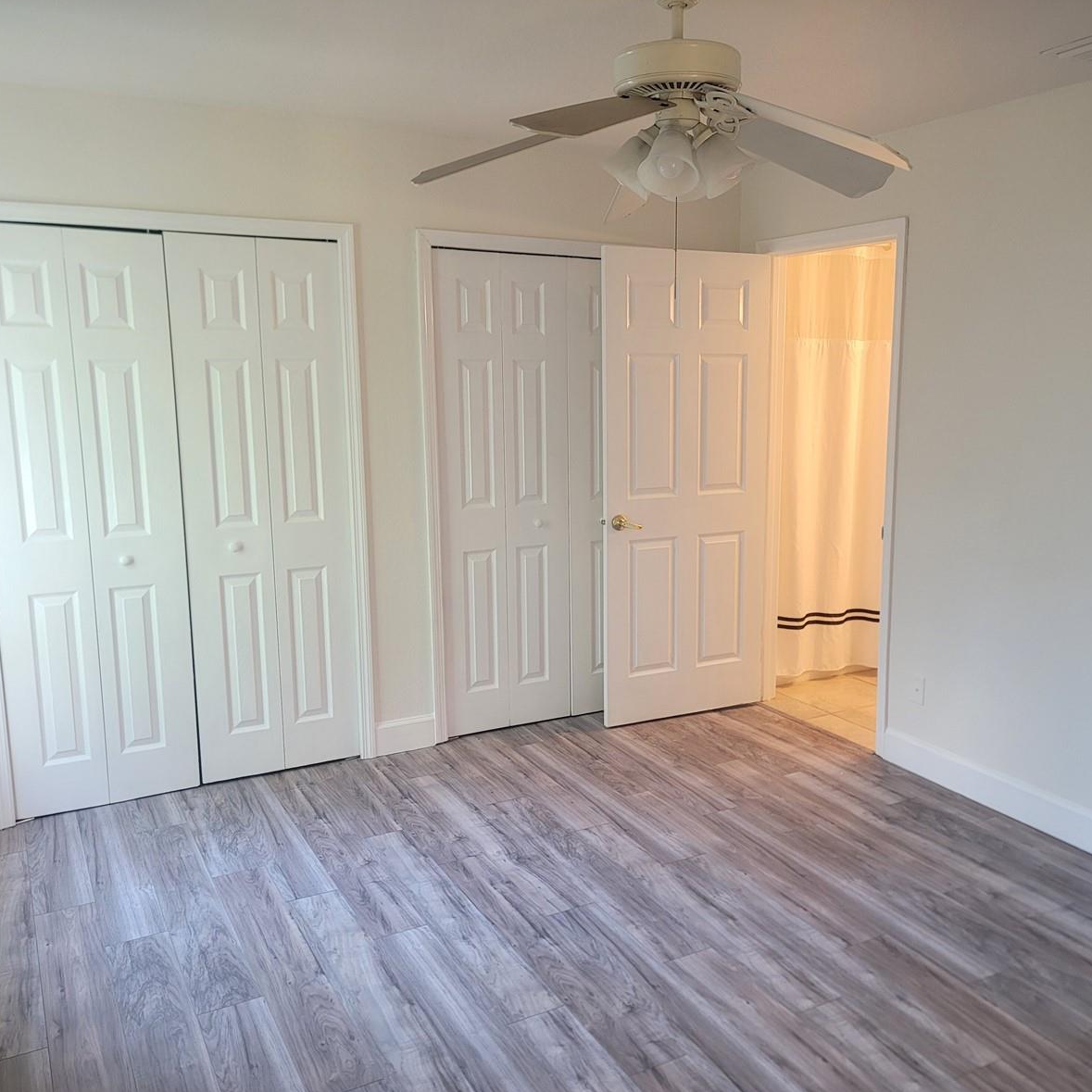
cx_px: 623
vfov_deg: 54.0
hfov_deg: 53.8
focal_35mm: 30
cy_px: 547
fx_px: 1071
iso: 160
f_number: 1.8
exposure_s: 1/40
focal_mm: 7
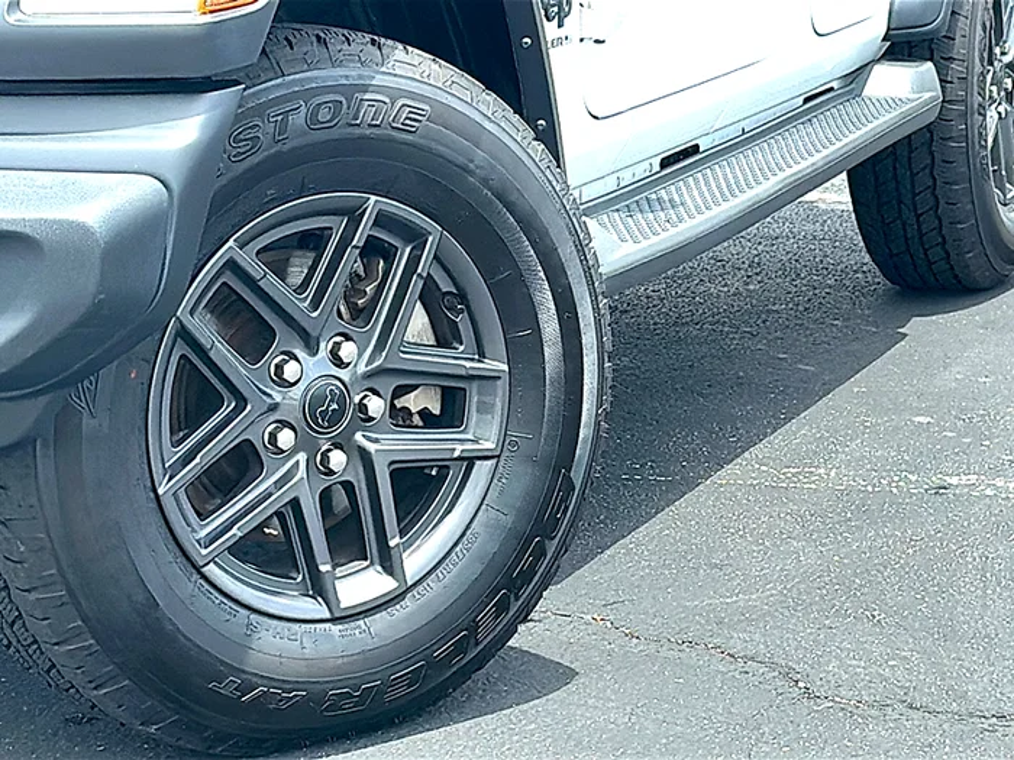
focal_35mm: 100
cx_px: 507
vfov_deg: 14.8
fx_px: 2929
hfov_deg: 19.6
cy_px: 380
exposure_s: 1/1996
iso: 100
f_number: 1.78
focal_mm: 6.86
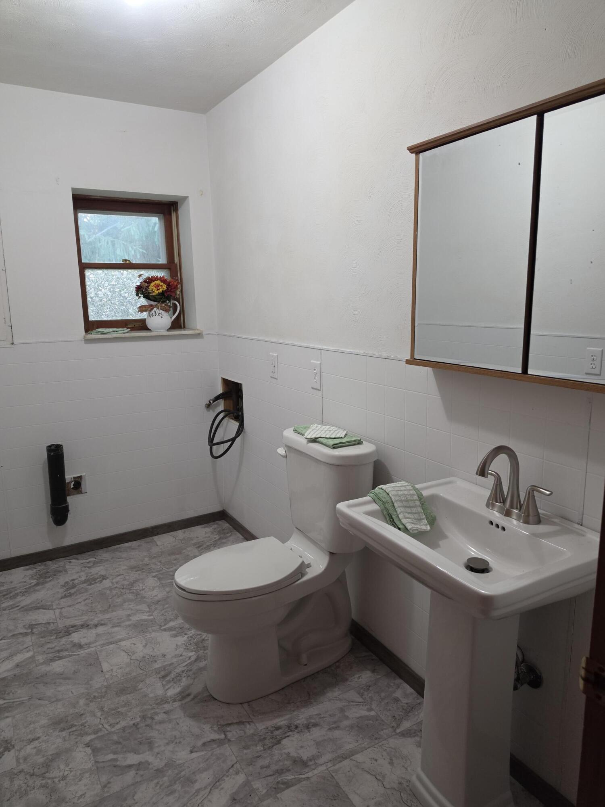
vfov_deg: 73.9
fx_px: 536
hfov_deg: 58.9
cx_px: 302
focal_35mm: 23
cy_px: 404
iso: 400
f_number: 1.4
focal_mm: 6.5
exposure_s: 1/120
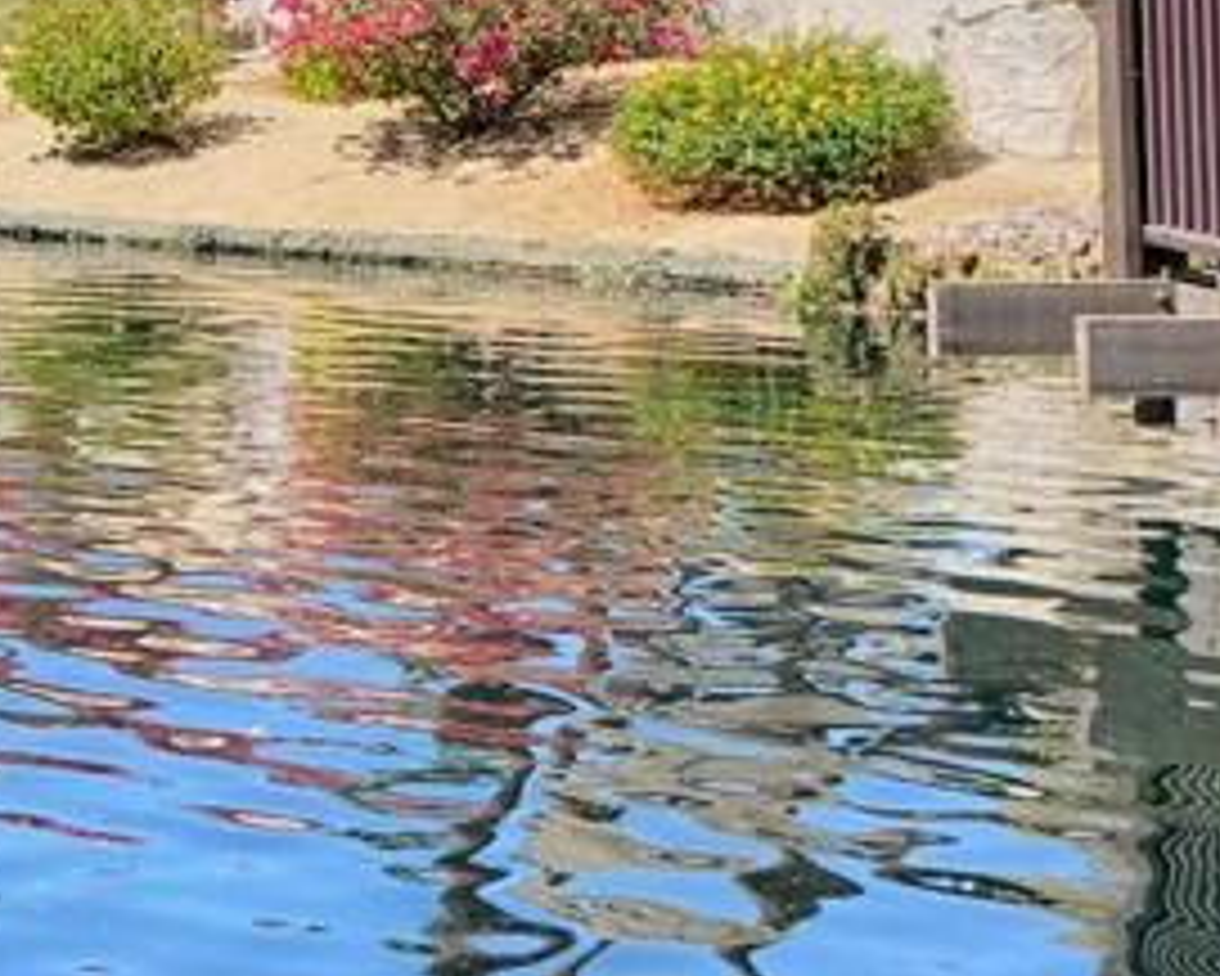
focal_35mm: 155
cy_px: -387
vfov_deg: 9.7
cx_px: -1044
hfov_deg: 11.5
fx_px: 5599
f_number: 6.3
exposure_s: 1/640
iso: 200
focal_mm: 21
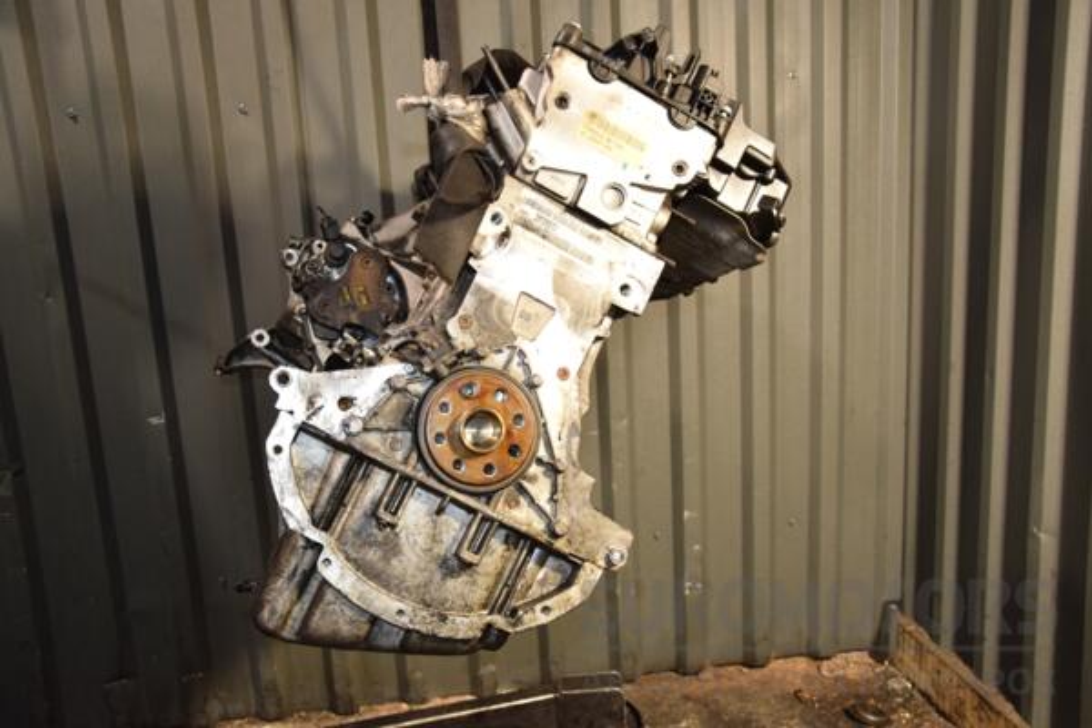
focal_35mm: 36
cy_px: 364
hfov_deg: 53.1
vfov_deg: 36.9
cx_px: 546
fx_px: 1092
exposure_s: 1/125
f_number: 5
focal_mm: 24
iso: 800
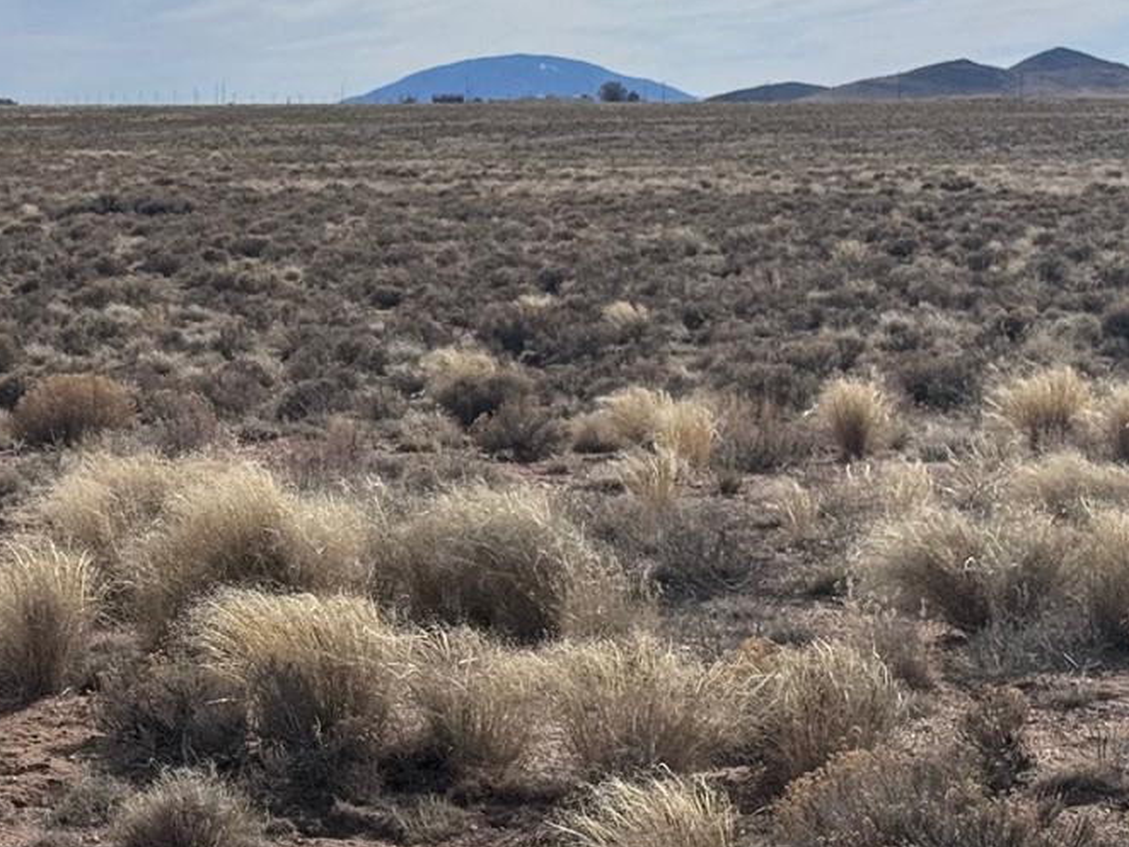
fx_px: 3785
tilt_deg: -6.9
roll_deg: -0.3
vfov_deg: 12.8
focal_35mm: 116
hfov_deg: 16.9
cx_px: 246
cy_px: 499
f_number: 1.78
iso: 80
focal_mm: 6.76
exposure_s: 1/12500
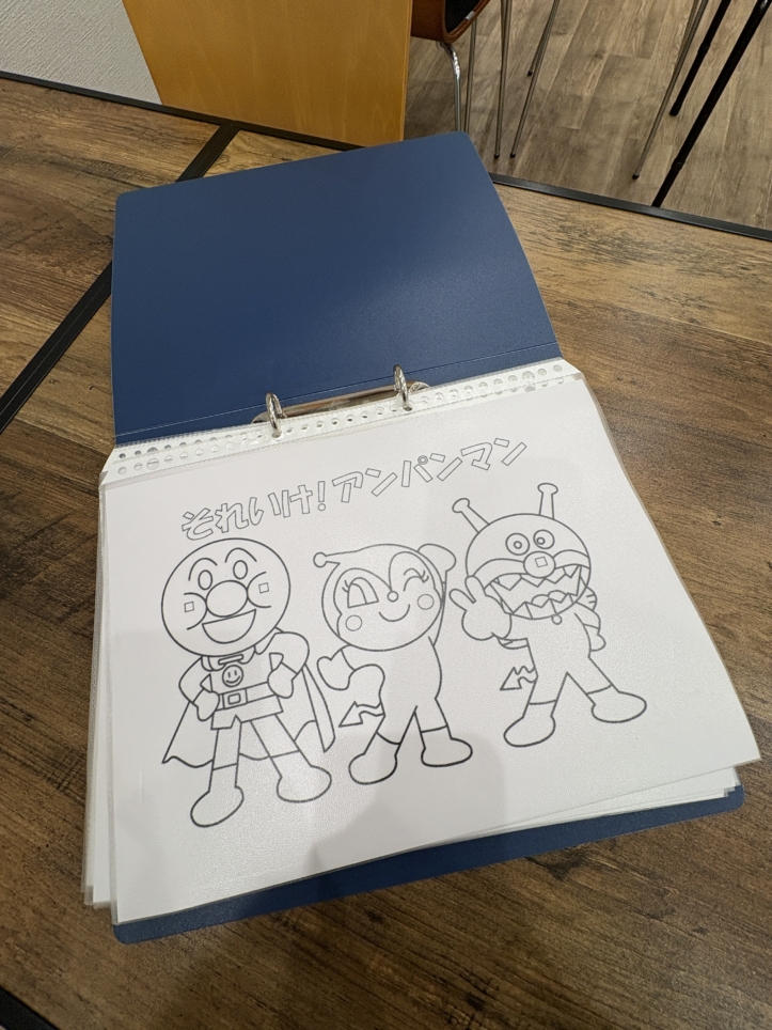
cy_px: 515
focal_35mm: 14
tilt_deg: -70.2
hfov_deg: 85.7
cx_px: 386
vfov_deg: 102.1
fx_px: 416
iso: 64
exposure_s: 1/100
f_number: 2.2
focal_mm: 2.22
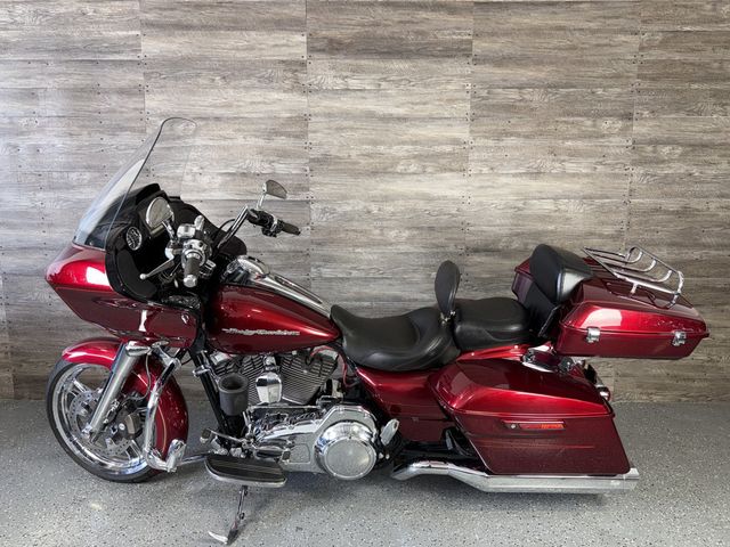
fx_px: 506
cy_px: 274
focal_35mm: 24
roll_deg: -0.2
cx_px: 365
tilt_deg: -8.0
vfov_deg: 56.8
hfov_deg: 71.6
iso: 64
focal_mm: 6.76
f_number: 1.78
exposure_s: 1/30
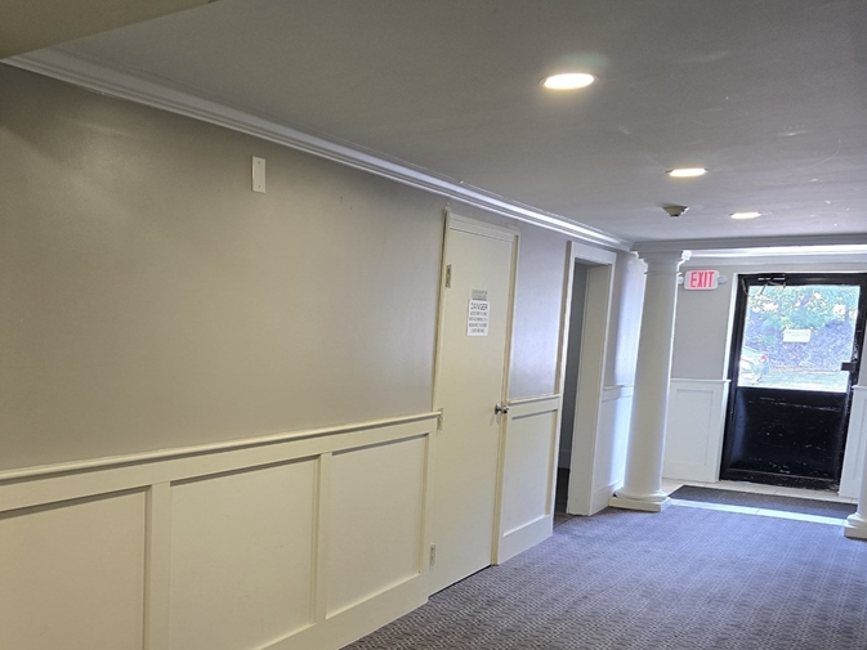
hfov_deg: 50.9
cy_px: 470
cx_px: 243
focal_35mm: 35
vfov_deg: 39.8
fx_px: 877
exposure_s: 1/120
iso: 320
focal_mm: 6.3
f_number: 1.7
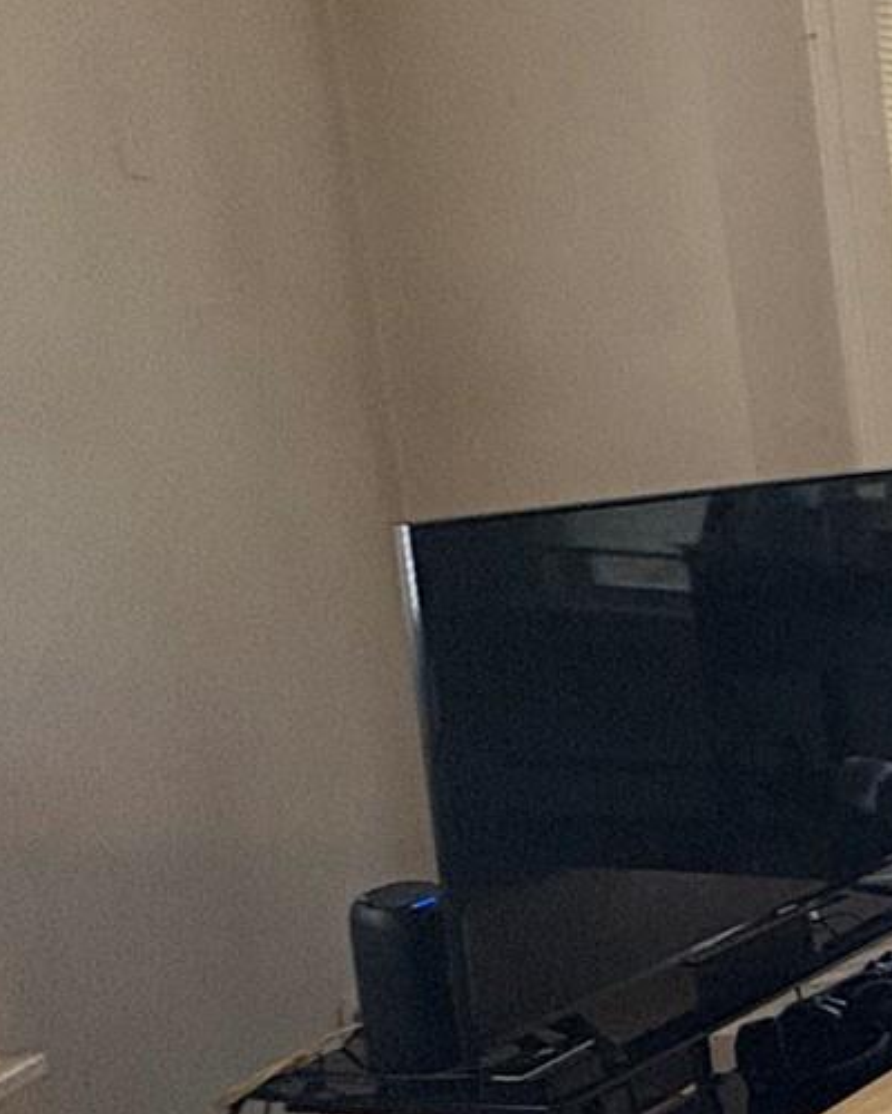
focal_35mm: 56
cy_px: 693
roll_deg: +0.3
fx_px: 1848
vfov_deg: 33.4
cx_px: 1880
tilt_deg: -10.2
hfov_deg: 17.4
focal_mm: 2.22
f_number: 2.2
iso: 320
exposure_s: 1/60
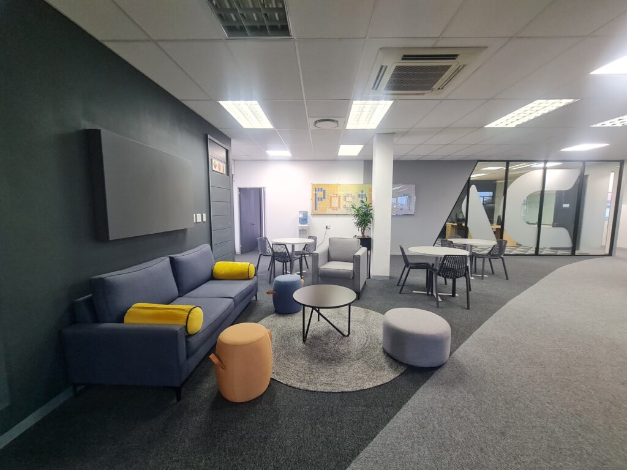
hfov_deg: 106.2
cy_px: 235
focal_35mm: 13
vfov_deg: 89.9
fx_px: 235
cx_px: 314
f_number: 2.2
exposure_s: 1/50
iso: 320
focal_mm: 2.2
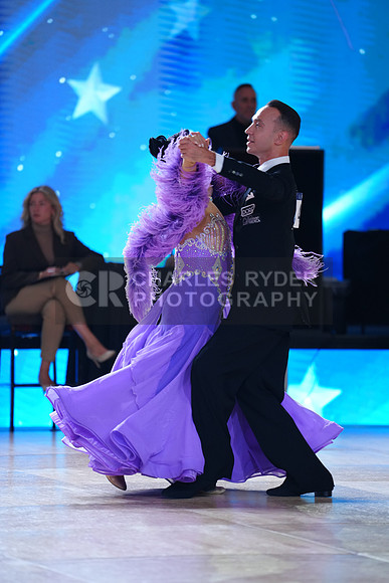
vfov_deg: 10.9
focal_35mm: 188
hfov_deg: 7.3
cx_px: 194
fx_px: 3045
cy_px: 292
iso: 800
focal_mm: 188
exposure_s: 1/500
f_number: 2.8
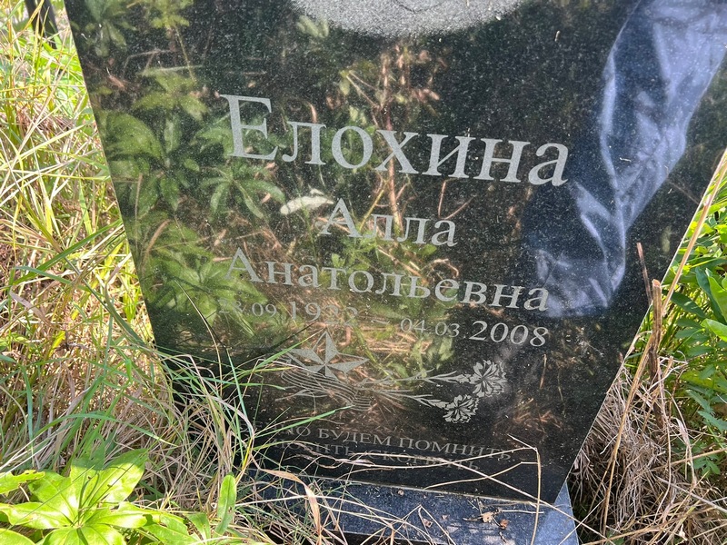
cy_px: 272
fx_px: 546
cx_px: 364
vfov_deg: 53.1
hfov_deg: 67.3
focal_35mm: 26
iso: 50
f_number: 1.5
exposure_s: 1/205
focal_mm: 5.7
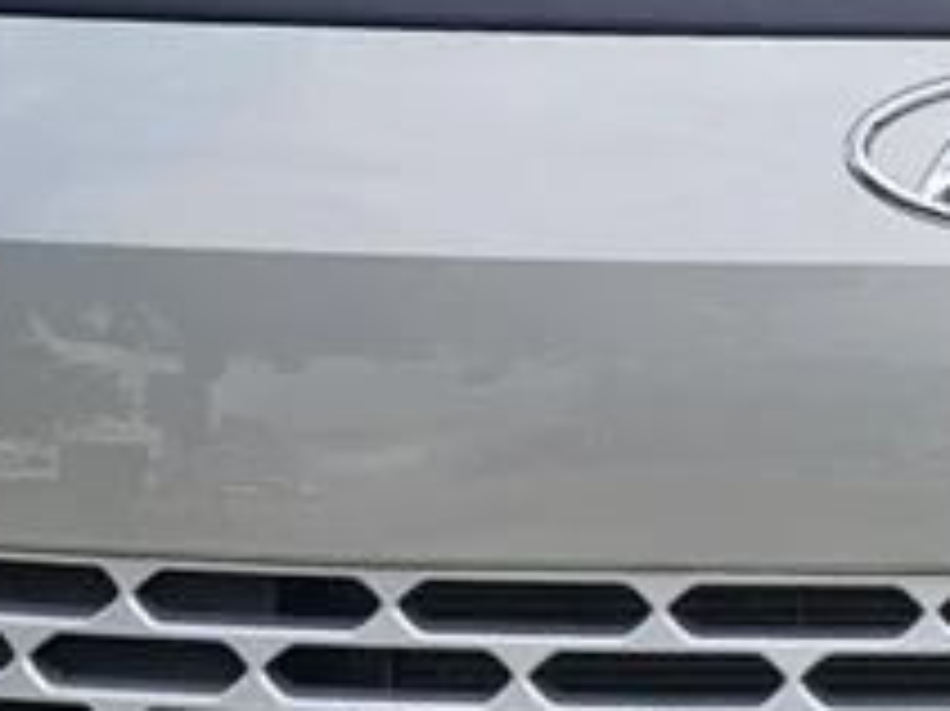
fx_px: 2990
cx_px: 1103
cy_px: 225
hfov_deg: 17.3
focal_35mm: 109
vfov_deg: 13.5
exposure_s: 1/583
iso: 12
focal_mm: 6.3
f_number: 1.7
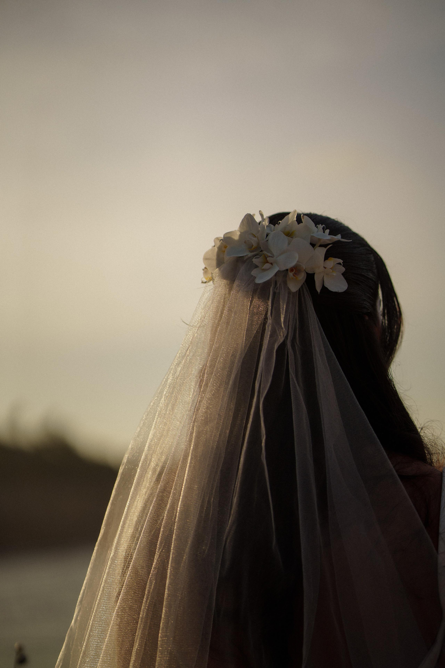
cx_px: 222
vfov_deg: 23.9
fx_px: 1576
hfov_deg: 16.1
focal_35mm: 85
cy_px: 334
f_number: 1.8
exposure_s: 1/5000
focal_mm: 85
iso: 80
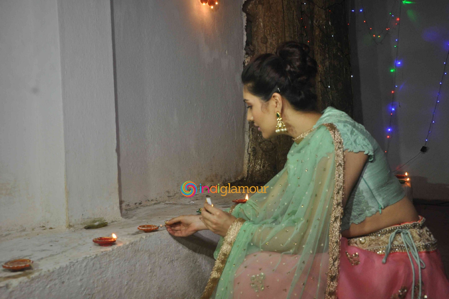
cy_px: 150
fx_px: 467
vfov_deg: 35.4
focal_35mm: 38
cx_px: 224
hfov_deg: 51.3
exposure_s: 1/60
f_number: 9
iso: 800
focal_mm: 25
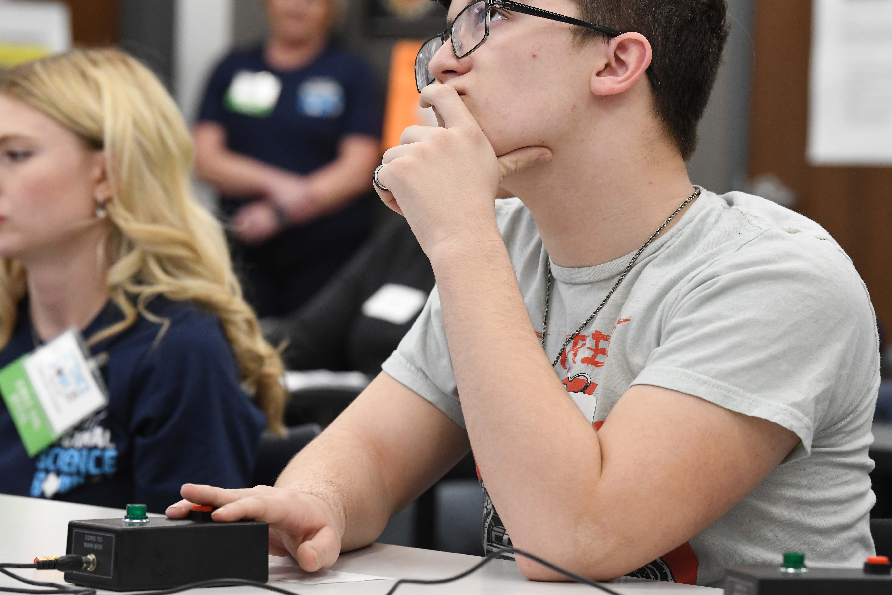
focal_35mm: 167
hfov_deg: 12.3
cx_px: 428
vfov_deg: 8.2
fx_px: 4138
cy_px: 224
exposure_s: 1/160
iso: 3200
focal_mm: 130
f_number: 6.3
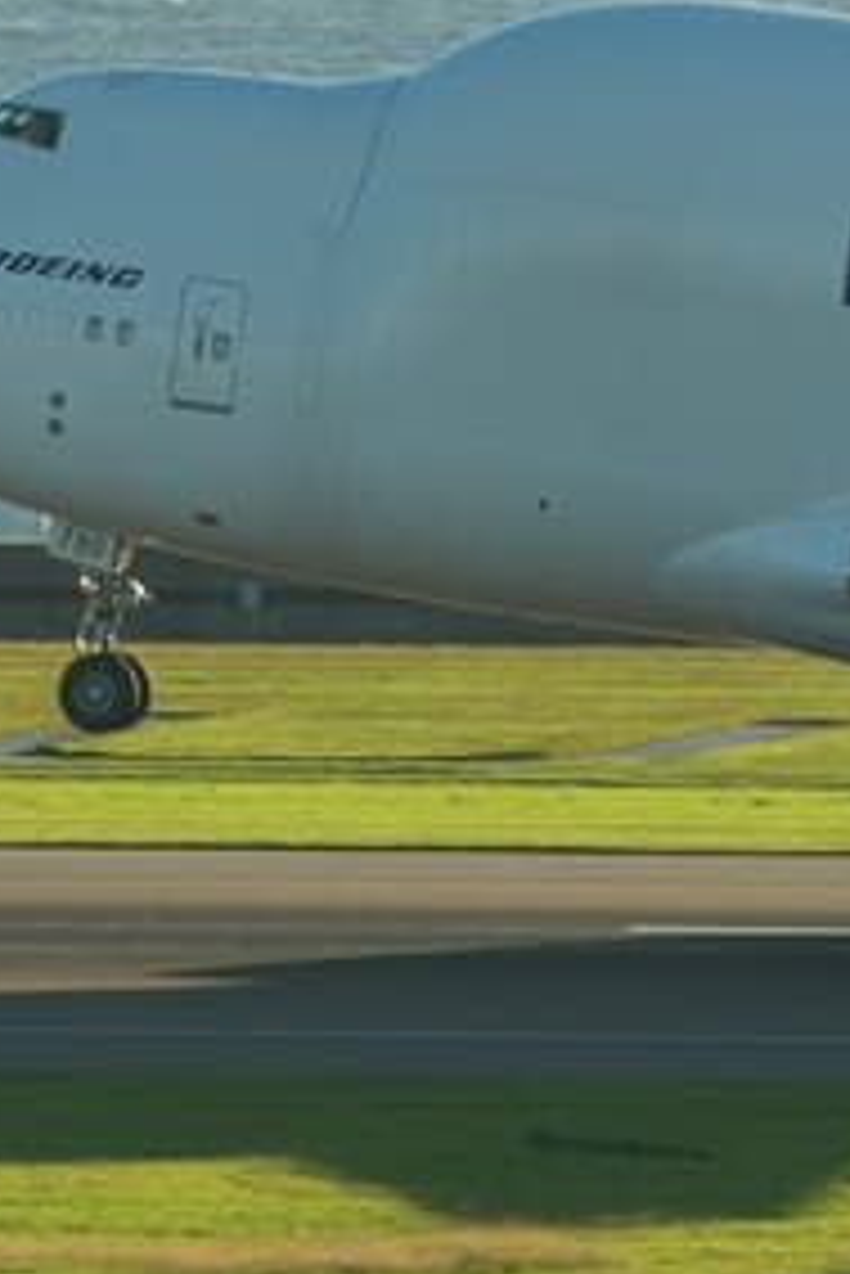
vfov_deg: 2.8
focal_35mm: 747
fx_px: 26422
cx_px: 863
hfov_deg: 1.8
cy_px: 335
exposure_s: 1/640
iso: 200
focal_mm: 220
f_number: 8
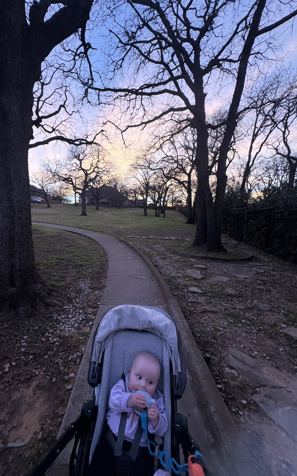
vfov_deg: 101.5
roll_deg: -1.2
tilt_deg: -5.3
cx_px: 123
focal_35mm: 15
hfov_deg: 74.2
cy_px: 239
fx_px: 194
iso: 200
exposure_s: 1/68
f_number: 2.2
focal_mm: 2.22
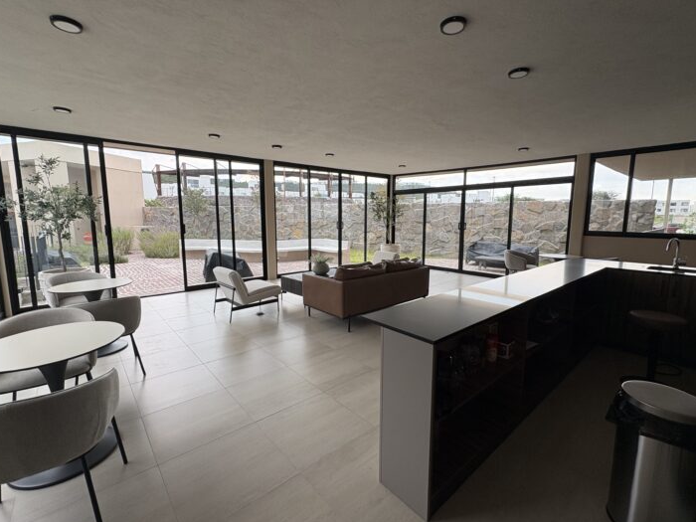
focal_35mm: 16
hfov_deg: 94.5
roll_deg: +0.2
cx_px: 352
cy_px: 259
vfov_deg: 78.1
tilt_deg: -5.8
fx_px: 322
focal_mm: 2.22
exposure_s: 1/140
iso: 64
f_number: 2.2
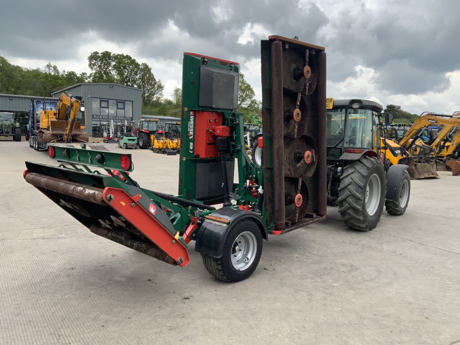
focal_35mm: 29
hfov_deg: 61.7
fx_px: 385
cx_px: 230
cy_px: 172
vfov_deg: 48.2
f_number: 1.8
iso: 16
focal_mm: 3
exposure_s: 1/580
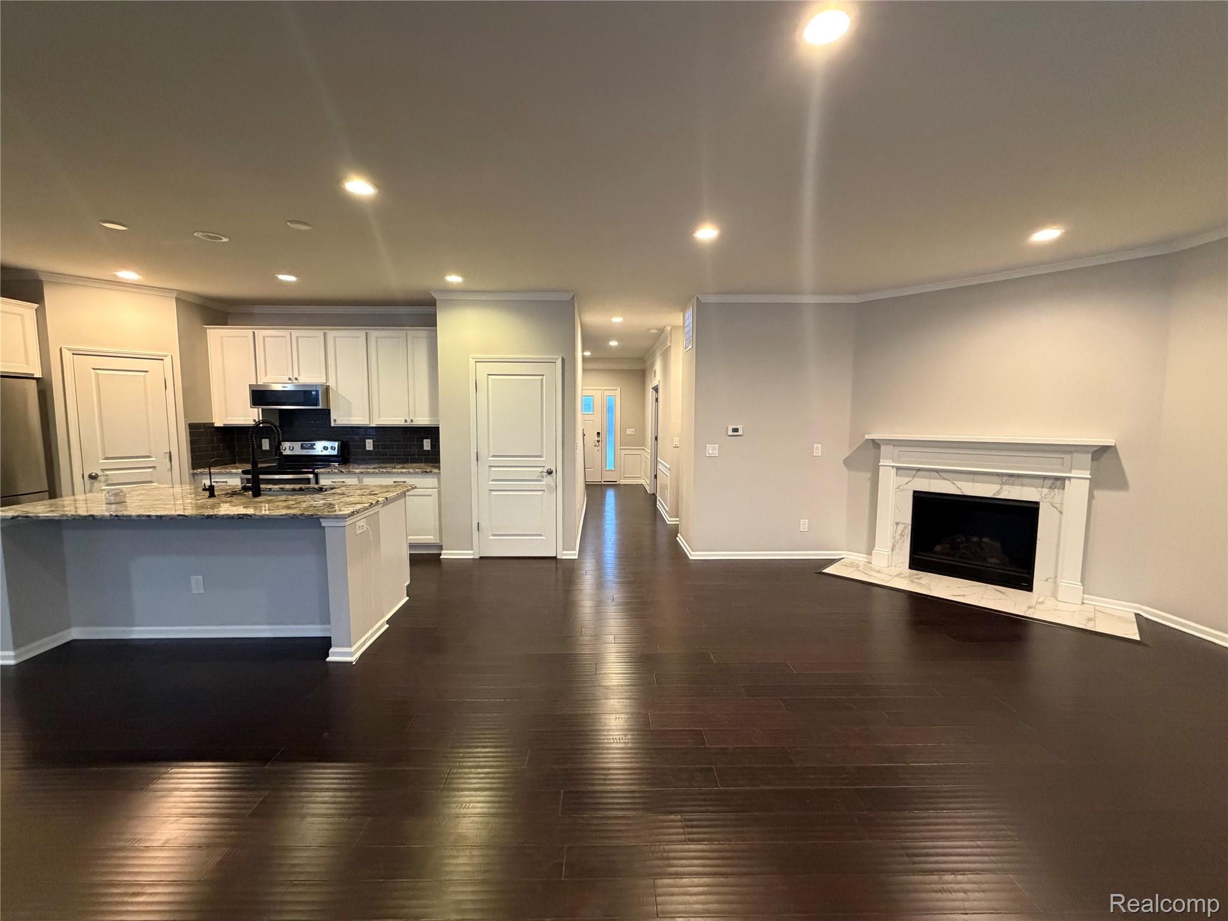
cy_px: 460
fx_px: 497
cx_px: 614
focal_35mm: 14
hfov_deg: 102.1
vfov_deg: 85.7
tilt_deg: -5.4
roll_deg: +0.2
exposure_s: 1/60
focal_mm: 2.22
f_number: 2.2
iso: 640
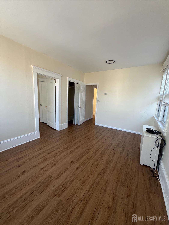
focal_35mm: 14
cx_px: 84
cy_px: 112
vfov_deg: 102.0
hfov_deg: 85.7
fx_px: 91
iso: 160
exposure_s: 1/121
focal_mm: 2.22
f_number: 2.2
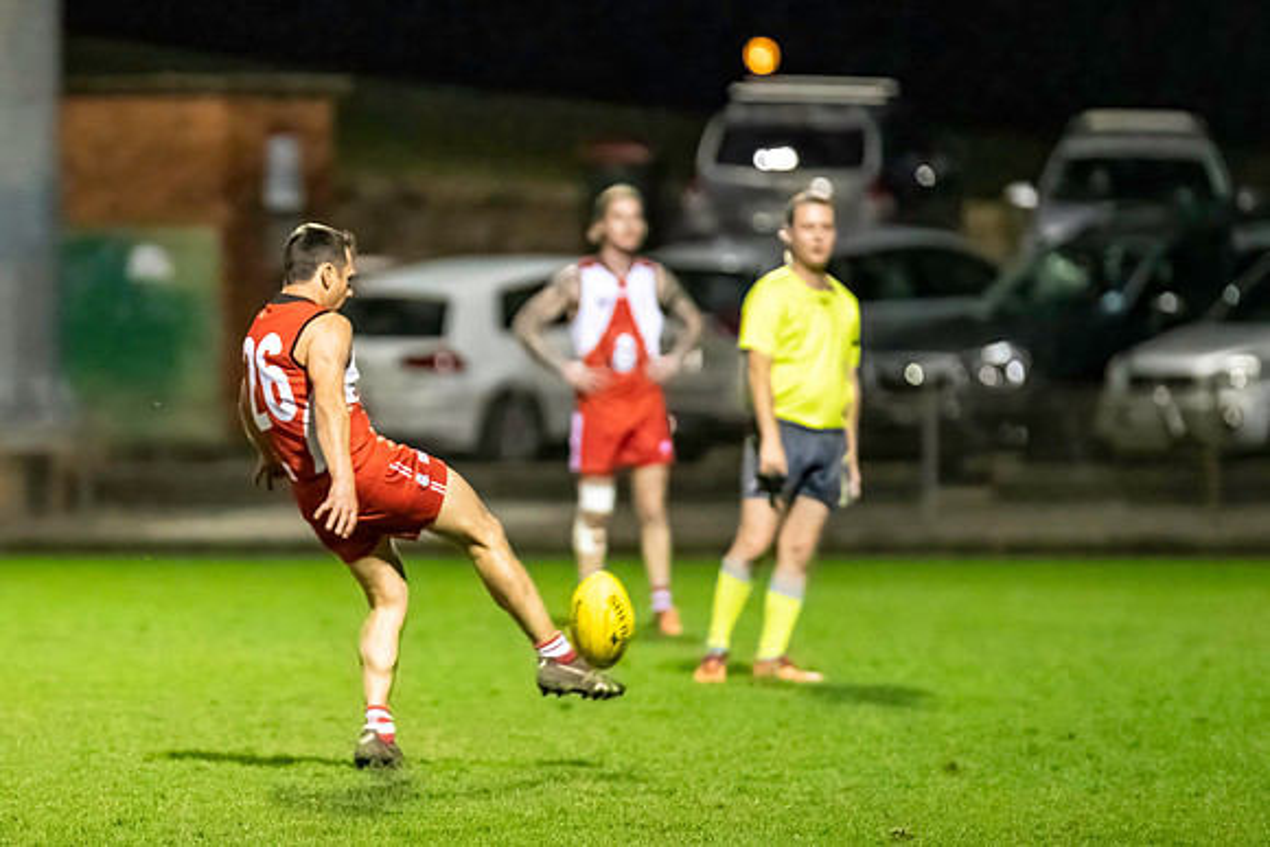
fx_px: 14774
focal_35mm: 419
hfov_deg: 4.9
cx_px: 204
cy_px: 517
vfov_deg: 3.3
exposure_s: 1/1000
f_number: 2.8
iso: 10000
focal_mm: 240
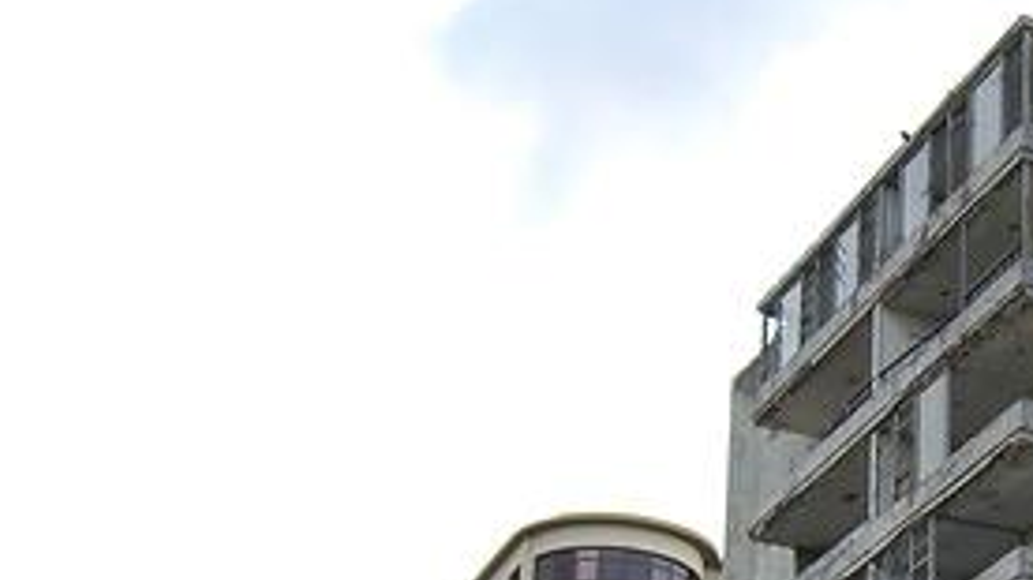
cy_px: 819
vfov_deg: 12.1
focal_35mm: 96
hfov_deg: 21.6
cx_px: 969
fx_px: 2629
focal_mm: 7.9
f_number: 2.8
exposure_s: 1/100
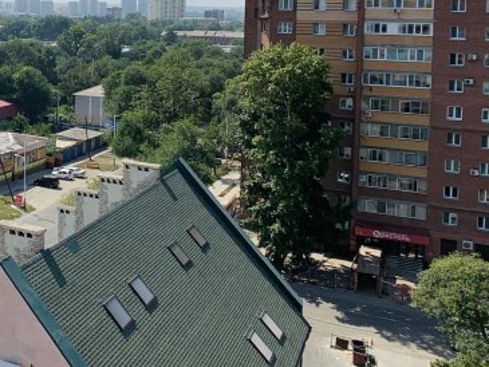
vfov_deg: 19.8
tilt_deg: -2.4
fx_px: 1032
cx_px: 58
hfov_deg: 25.9
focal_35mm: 73
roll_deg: -0.9
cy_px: 36
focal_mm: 4.25
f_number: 1.8
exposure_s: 1/4464
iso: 25
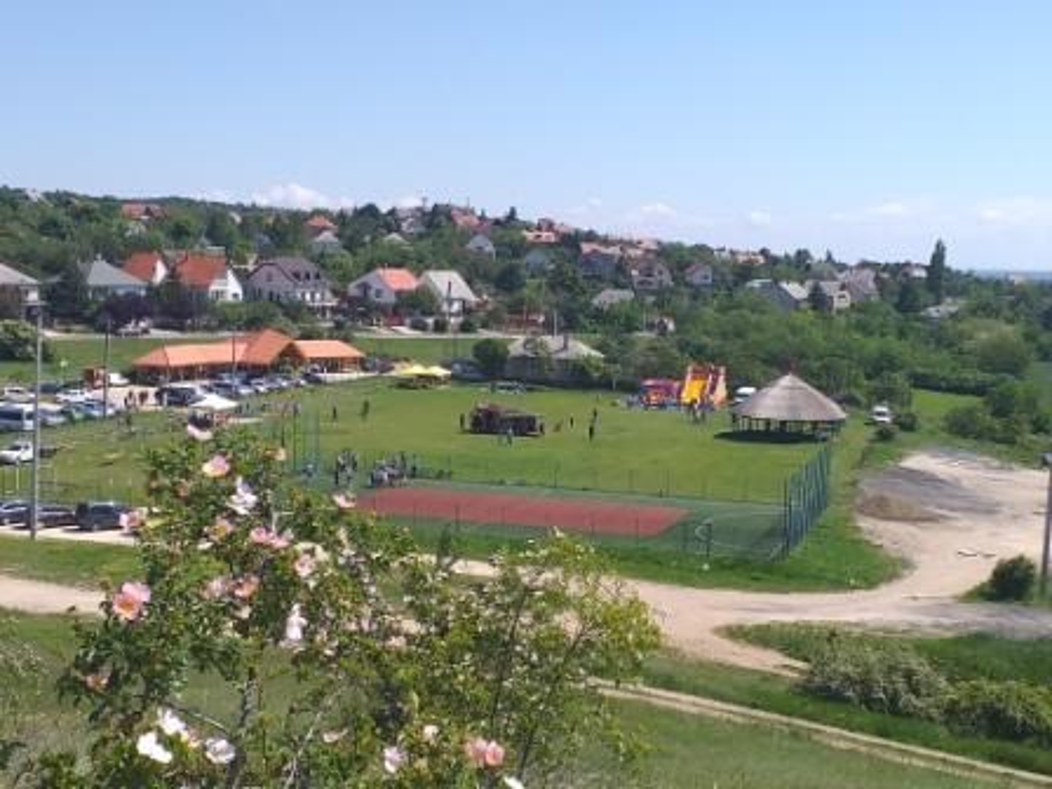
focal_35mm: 27
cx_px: 526
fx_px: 821
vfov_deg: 51.4
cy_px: 394
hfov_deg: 65.3
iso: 40
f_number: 1.9
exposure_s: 1/1381
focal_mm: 3.6
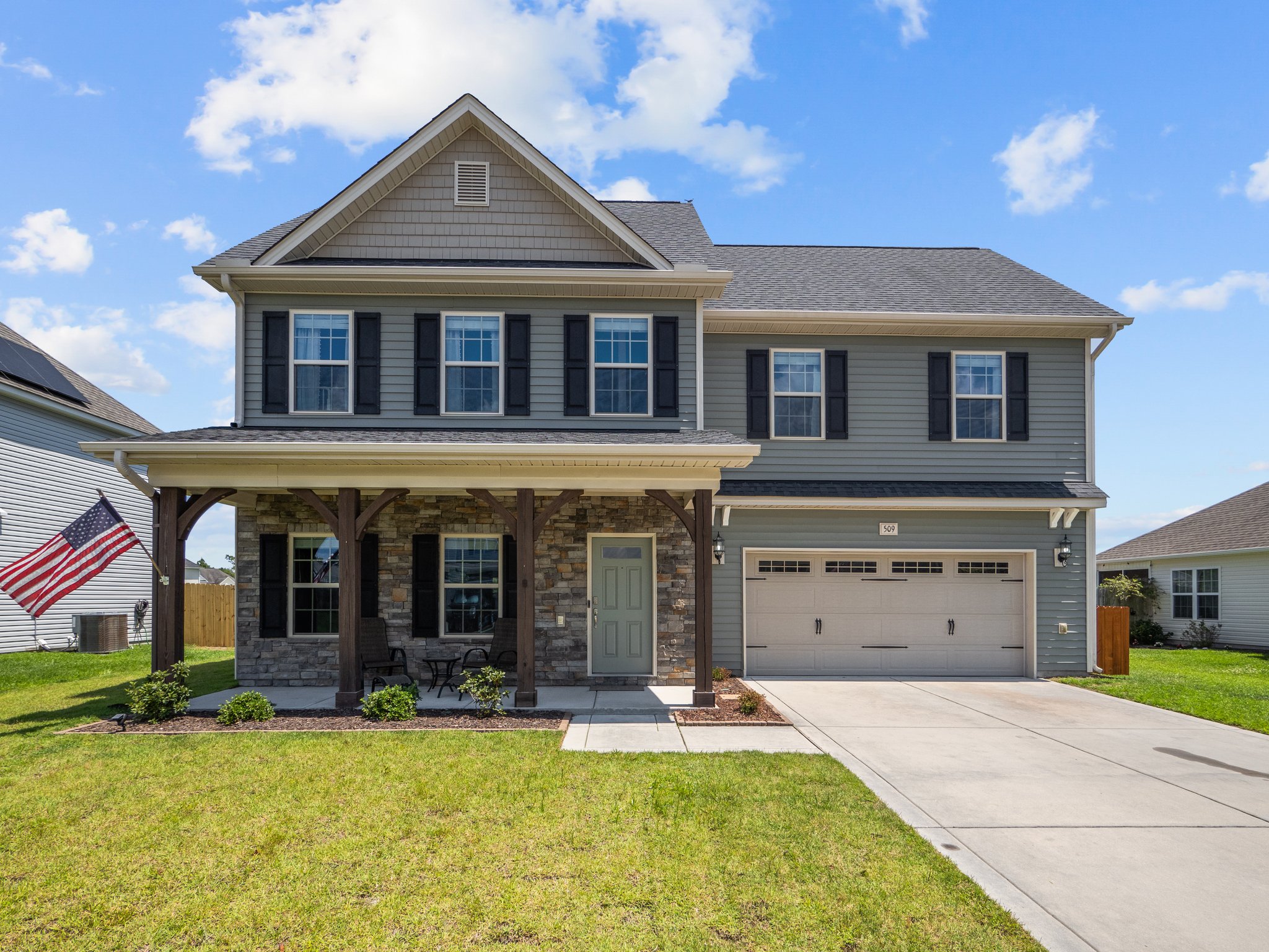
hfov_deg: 94.5
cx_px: 634
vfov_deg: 78.1
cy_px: 476
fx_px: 587
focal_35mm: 16
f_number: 5.6
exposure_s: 1/800
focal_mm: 8
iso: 200
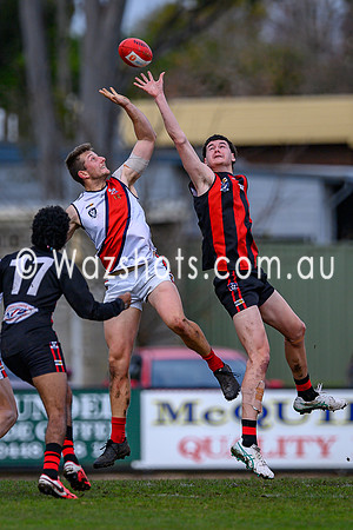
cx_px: 148
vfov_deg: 2.1
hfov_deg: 1.4
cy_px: 234
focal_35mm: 1001
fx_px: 14726
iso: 200
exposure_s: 1/1250
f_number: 4
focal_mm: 500
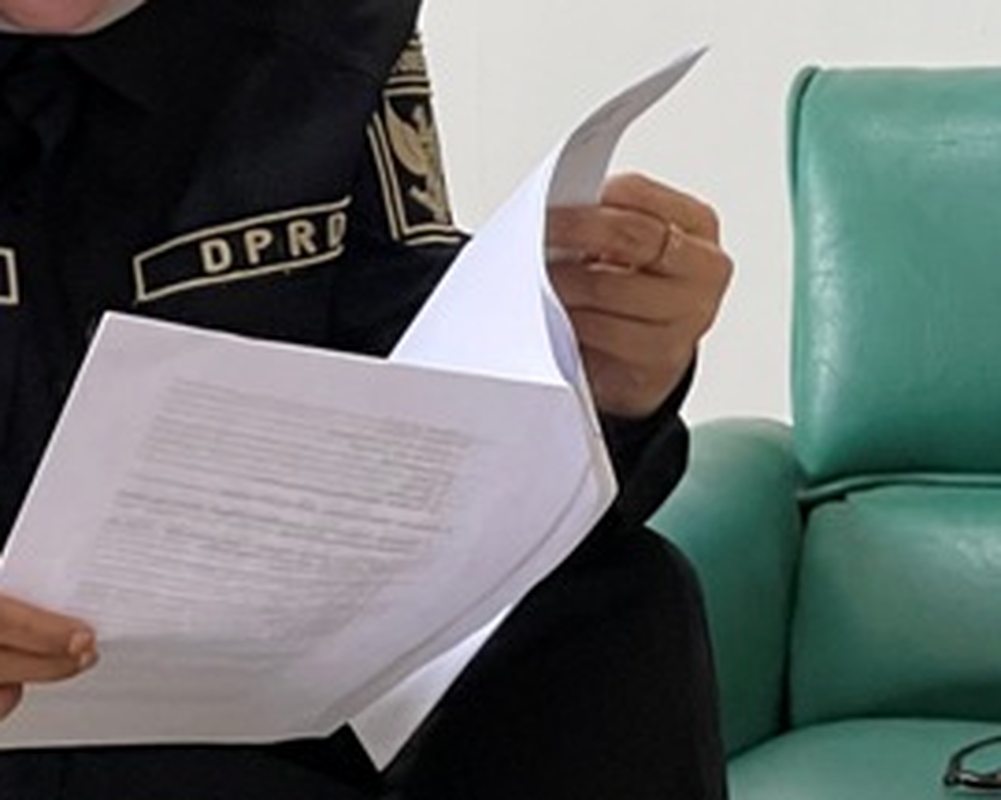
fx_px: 7021
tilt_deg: -1.8
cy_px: -152
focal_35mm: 237
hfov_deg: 8.1
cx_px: 868
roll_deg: -0.6
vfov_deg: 6.5
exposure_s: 1/60
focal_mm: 7.5
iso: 200
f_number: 2.2
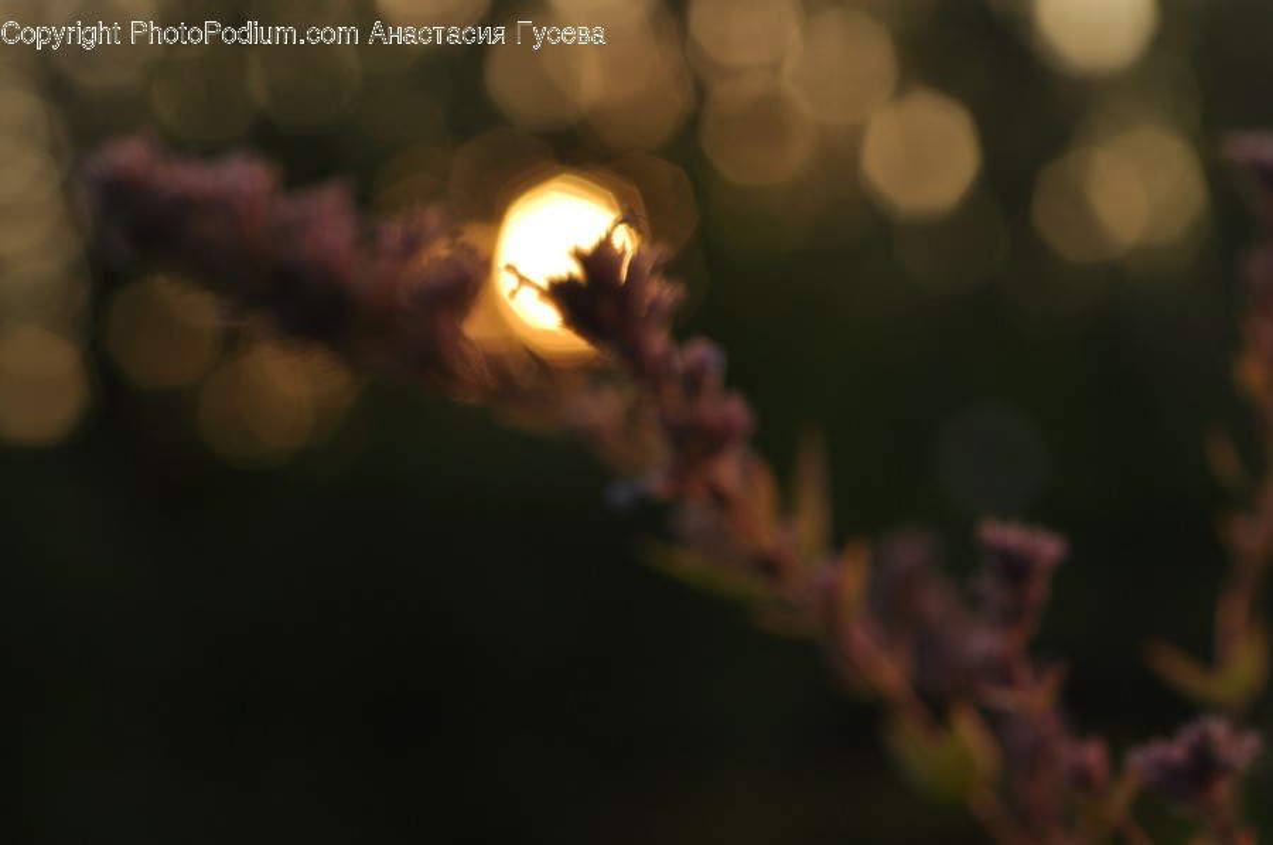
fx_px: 3177
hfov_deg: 22.7
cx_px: 636
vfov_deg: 15.1
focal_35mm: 90
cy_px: 422
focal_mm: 60
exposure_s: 1/500
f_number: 5
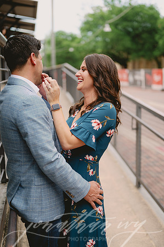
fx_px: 342
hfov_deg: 26.9
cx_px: 82
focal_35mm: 50
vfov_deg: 39.6
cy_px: 124
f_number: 2
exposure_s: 1/640
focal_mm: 50
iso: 100
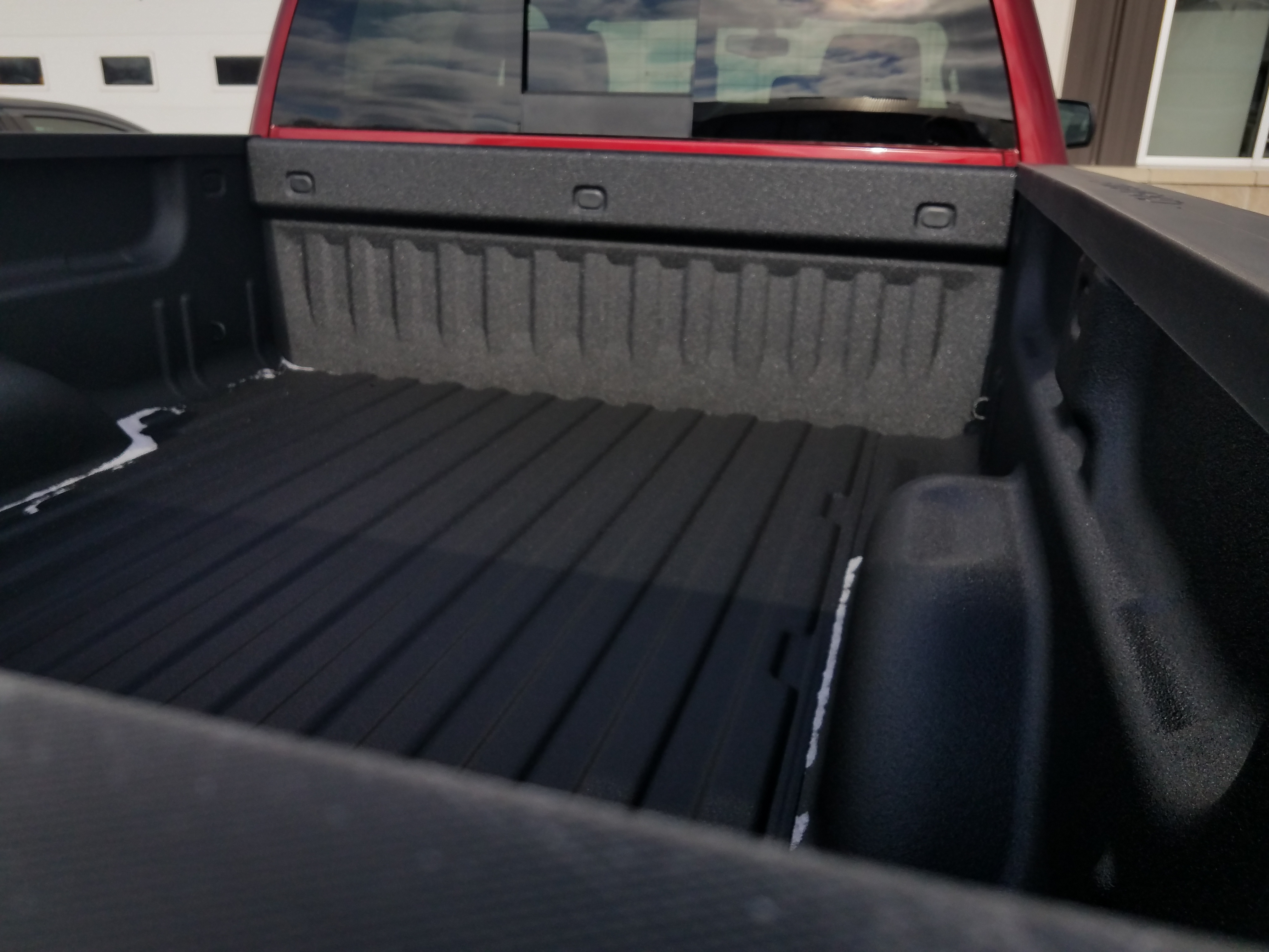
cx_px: 634
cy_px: 476
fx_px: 953
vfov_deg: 53.1
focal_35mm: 26
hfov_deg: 67.3
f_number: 1.7
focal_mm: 4.2
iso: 40
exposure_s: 1/4624
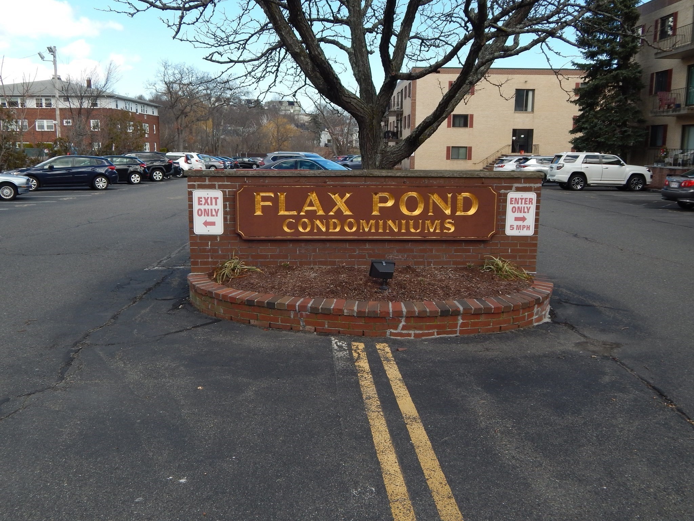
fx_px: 622
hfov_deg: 58.4
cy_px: 260
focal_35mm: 31
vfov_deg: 45.4
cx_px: 347
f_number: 3.2
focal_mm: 5.6
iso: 125
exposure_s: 1/640
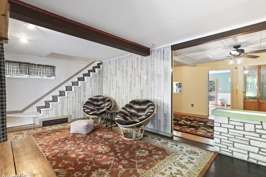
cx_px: 125
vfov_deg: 70.4
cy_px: 91
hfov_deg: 93.2
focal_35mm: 17
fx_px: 126
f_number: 22
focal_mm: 16
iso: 100
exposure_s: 25
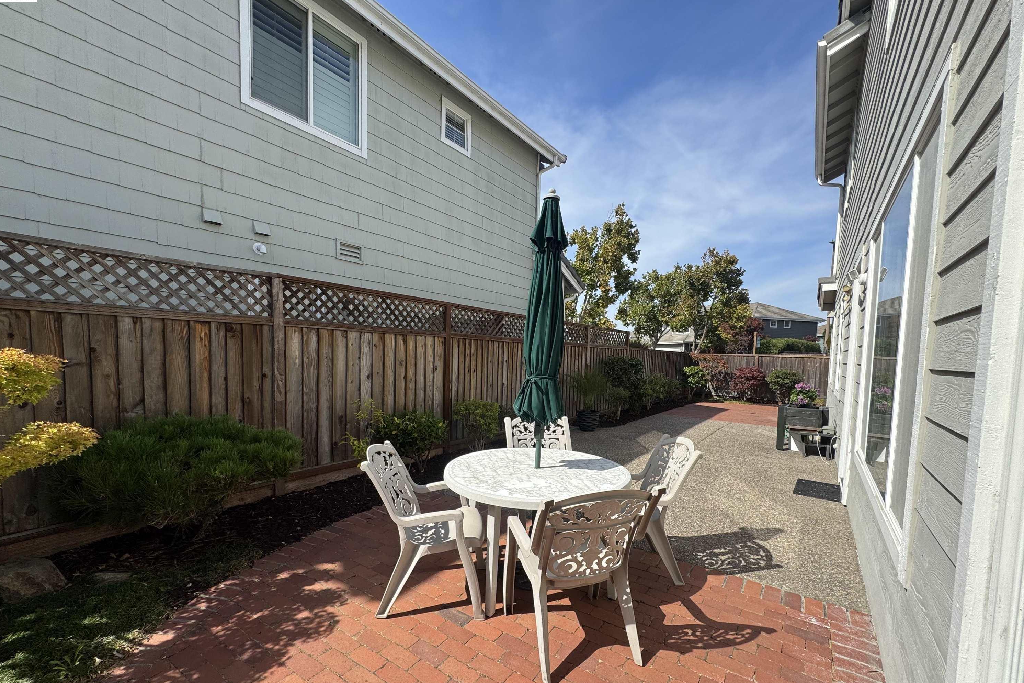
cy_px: 384
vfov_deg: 77.0
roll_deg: -1.6
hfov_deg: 100.4
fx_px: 427
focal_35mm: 15
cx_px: 519
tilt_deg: -5.0
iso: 40
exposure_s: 1/1256
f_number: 2.2
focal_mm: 2.22
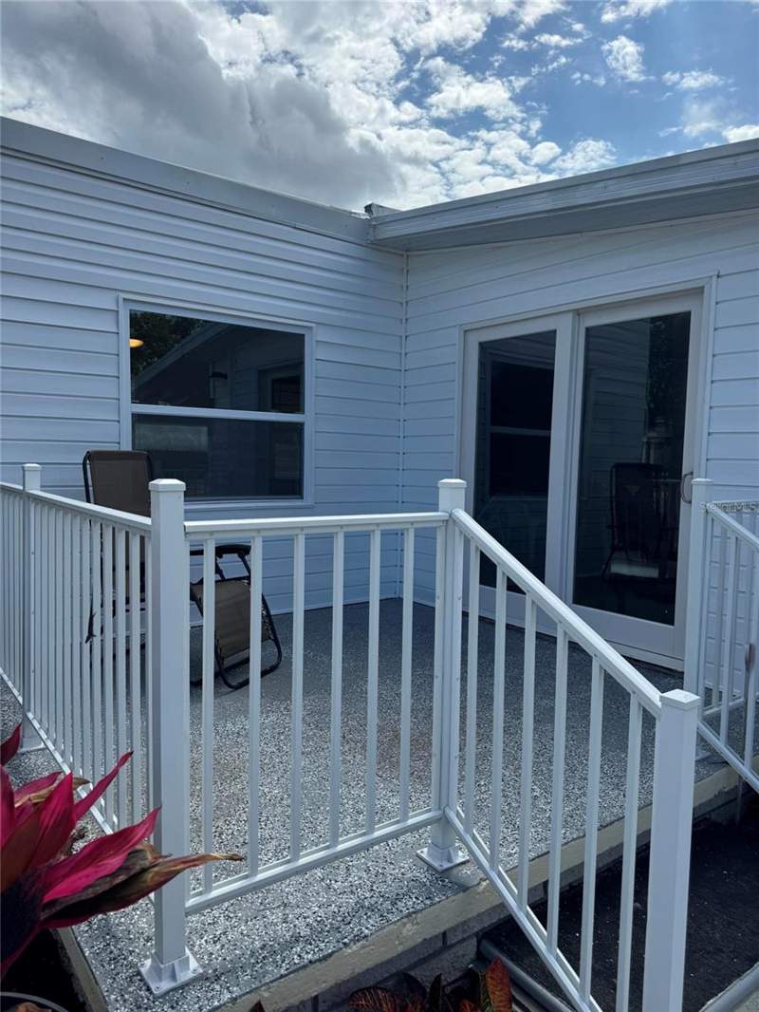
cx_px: 380
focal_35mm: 24
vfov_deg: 71.6
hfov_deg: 56.8
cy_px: 506
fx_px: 701
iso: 80
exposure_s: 1/4049
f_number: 1.78
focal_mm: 6.76
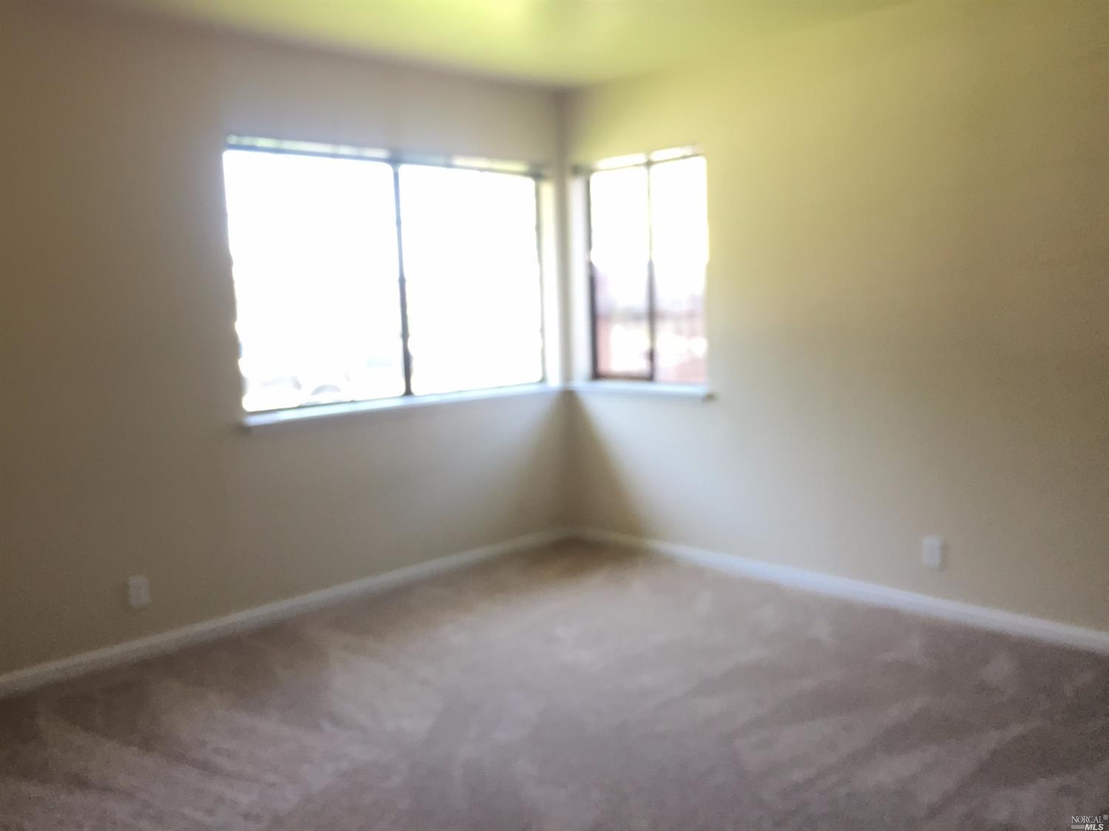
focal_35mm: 29
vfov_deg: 48.2
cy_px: 416
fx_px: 929
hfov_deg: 61.7
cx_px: 554
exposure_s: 1/30
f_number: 2.2
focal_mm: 4.15
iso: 40
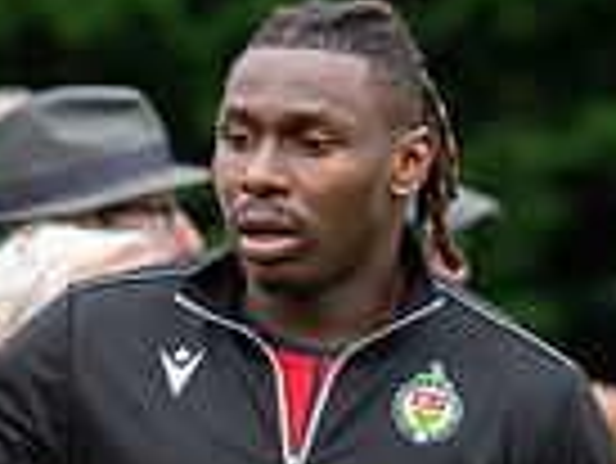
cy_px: 595
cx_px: 184
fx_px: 12307
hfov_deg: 2.9
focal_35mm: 691
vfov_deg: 2.2
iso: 1600
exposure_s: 1/800
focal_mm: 170
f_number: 3.5
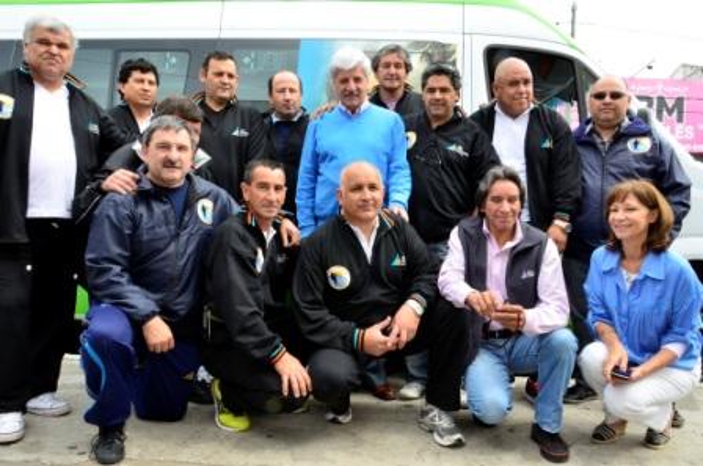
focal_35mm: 27
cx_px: 352
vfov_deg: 47.8
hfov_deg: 67.5
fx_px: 526
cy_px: 233
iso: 800
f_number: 20
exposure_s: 1/60
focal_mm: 18
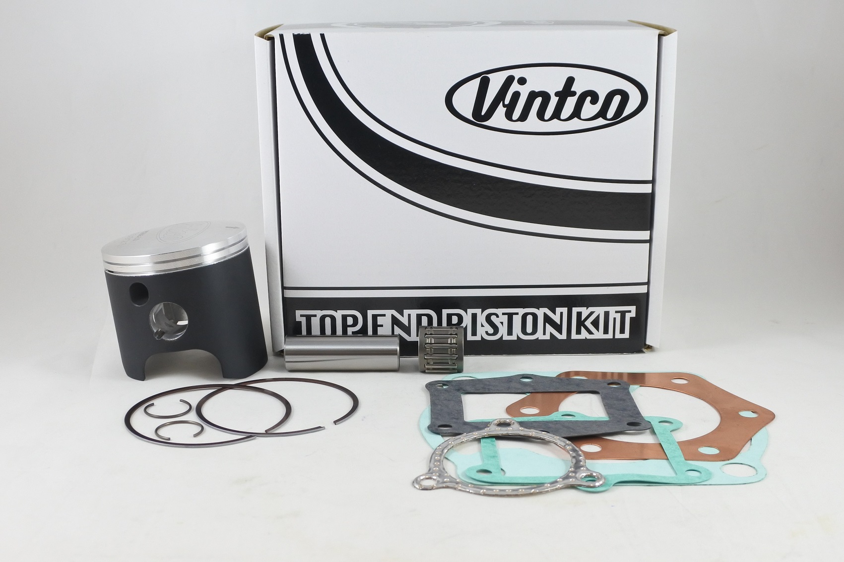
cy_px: 281
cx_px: 422
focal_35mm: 34
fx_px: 797
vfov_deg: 38.9
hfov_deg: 55.8
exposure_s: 1/125
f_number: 3.8
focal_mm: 12.6
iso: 400
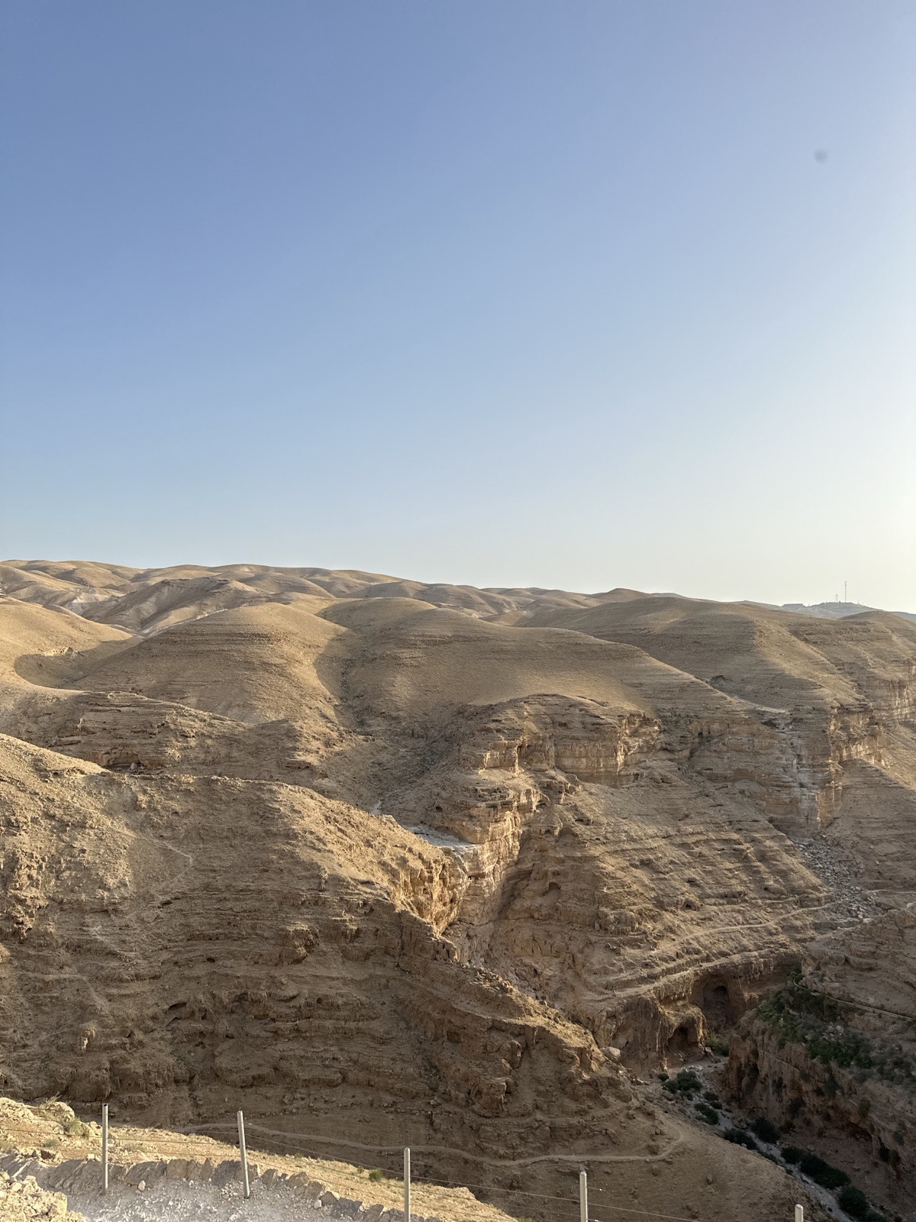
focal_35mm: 24
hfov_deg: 56.8
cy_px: 611
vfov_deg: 71.6
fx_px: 847
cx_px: 458
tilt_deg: +0.8
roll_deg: +0.8
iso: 80
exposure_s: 1/4348
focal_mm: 6.86
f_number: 1.78
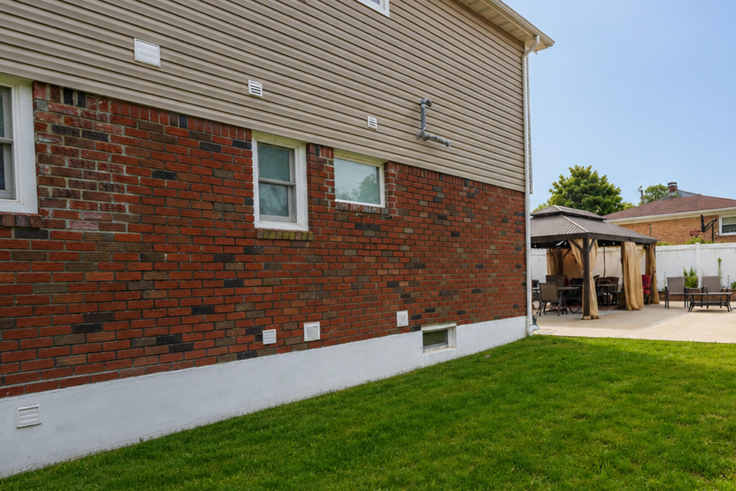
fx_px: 511
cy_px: 282
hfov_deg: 70.5
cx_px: 456
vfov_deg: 51.1
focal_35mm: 25
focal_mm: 16
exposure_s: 1/100
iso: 100
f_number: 6.3
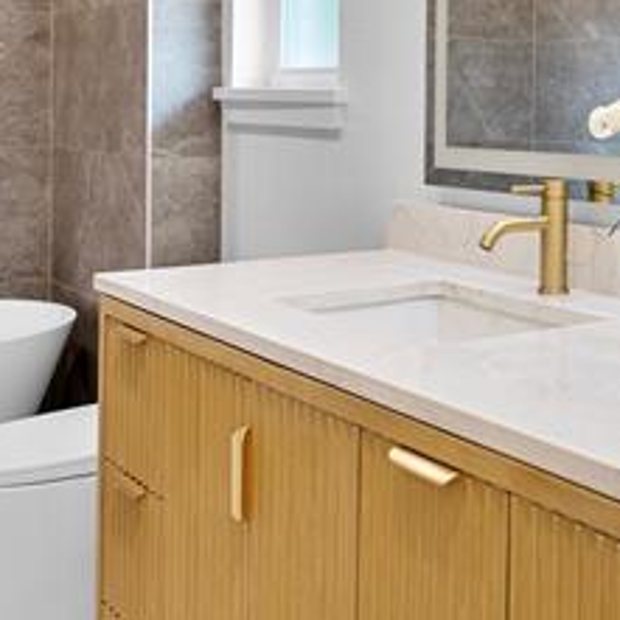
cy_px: 101
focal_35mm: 55
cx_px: 662
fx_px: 1115
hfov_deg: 28.6
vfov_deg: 30.1
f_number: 2.8
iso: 100
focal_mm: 14
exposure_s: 1/25
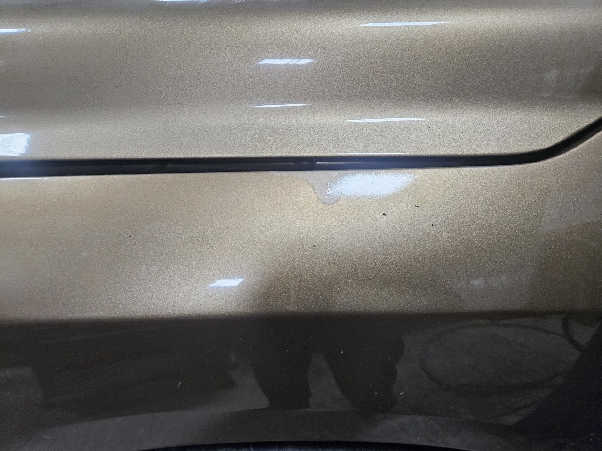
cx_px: 301
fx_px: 400
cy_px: 226
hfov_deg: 73.9
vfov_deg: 58.9
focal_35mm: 23
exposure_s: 1/120
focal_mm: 5.4
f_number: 1.8
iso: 800
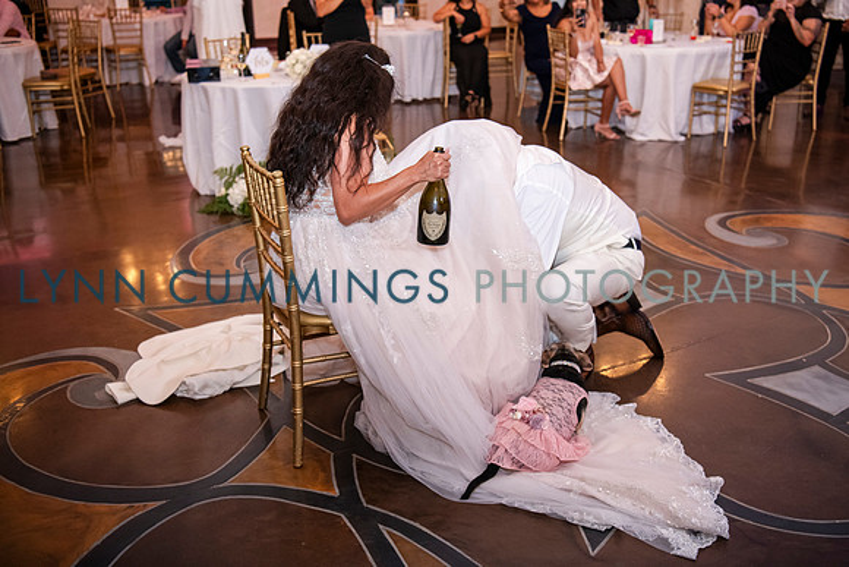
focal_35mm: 37
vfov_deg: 35.7
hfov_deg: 51.4
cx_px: 466
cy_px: 256
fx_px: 880
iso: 1250
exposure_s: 1/200
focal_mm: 34
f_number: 3.2
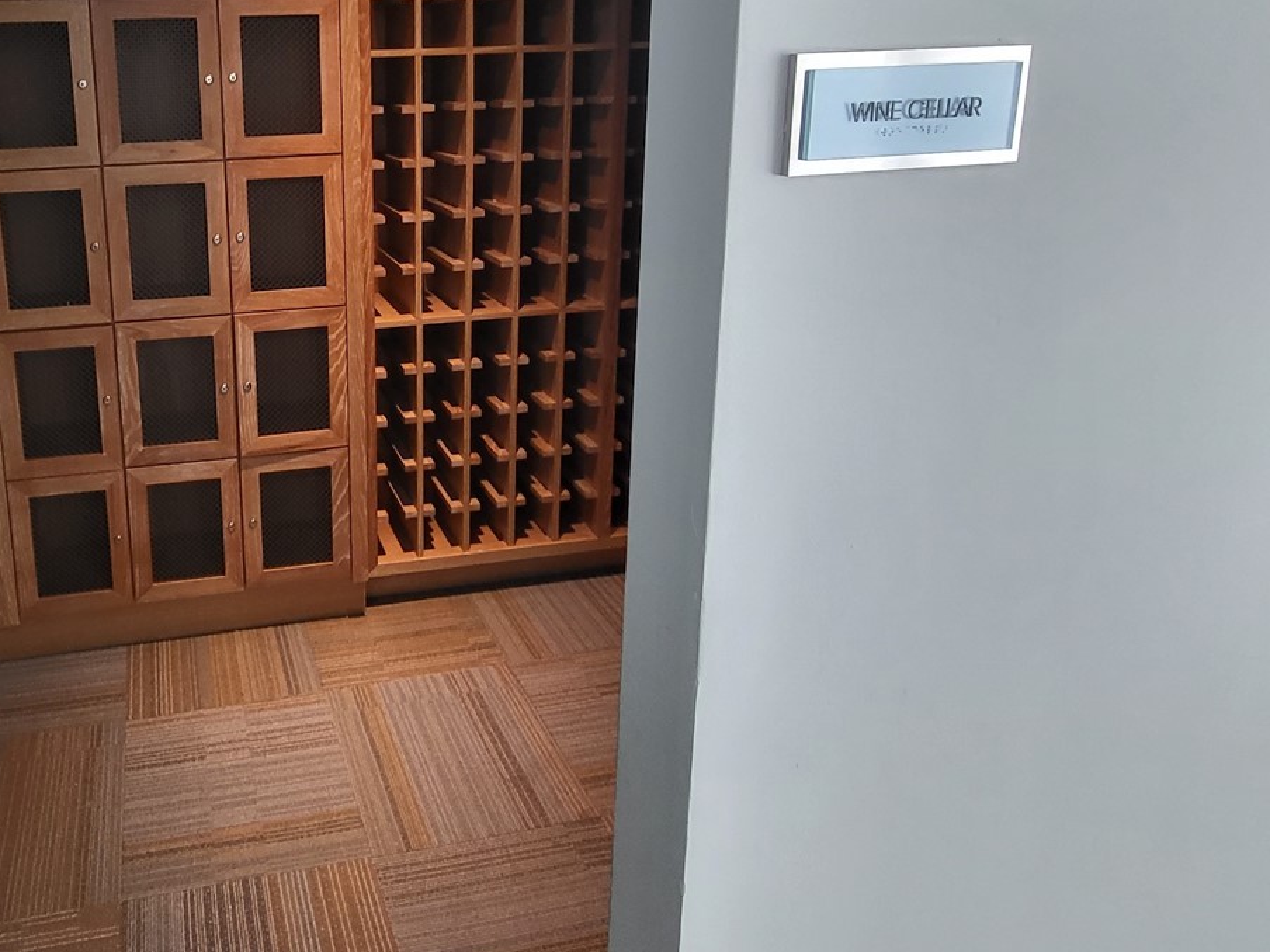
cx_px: 315
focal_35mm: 23
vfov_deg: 55.9
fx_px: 844
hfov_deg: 69.0
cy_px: 233
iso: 250
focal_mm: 1.74
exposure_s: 1/60
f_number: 2.2
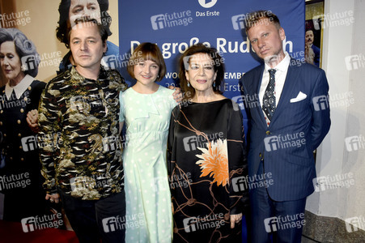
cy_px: 122
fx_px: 274
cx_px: 182
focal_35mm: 27
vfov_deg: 47.9
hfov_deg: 67.4
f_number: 6.3
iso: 640
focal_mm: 18
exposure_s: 1/160
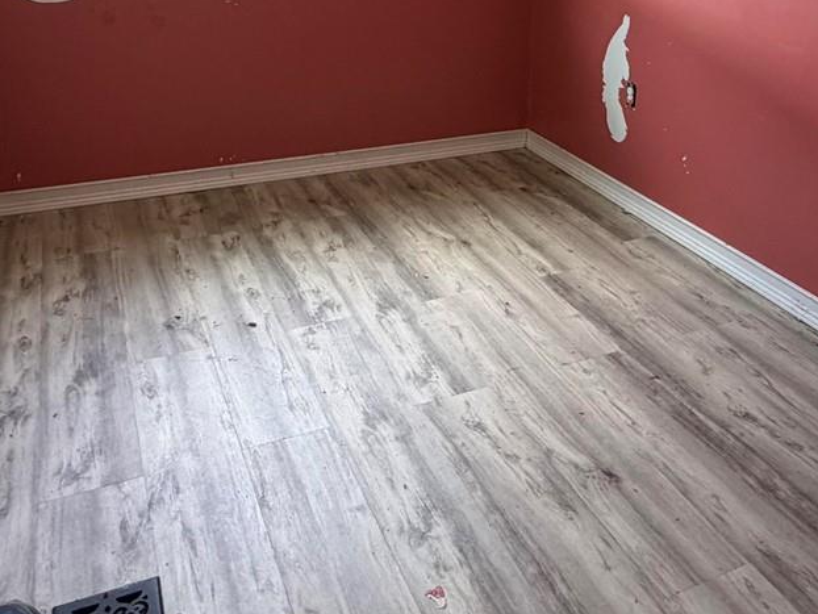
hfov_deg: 51.2
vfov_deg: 37.3
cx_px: 452
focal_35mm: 36
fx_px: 851
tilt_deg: -13.3
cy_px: 68
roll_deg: -0.5
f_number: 2.2
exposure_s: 1/121
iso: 160
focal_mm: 2.22
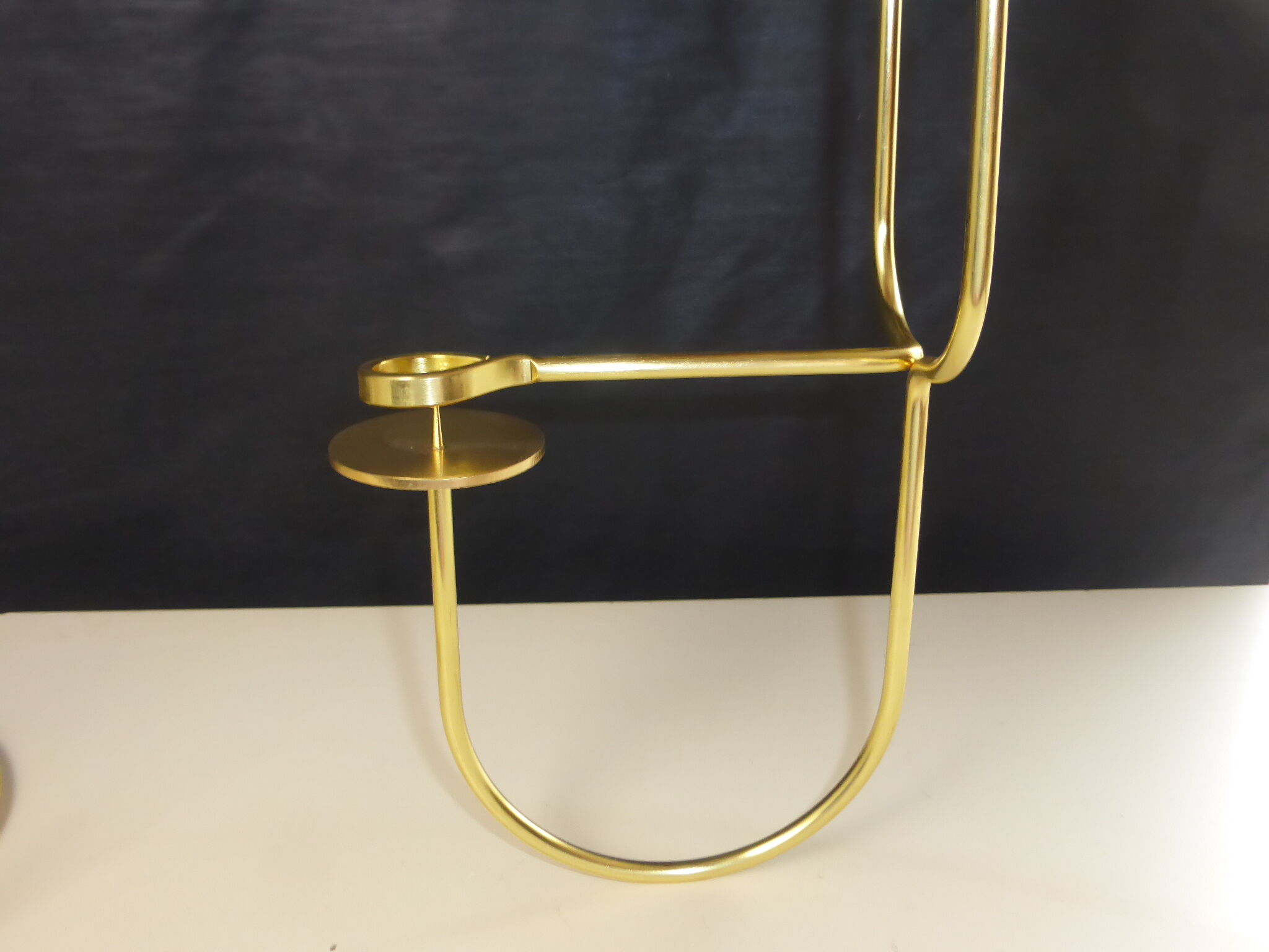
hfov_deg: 54.0
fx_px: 1246
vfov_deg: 41.8
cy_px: 476
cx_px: 634
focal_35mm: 34
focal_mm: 6.1
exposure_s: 1/60
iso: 400
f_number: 3.7
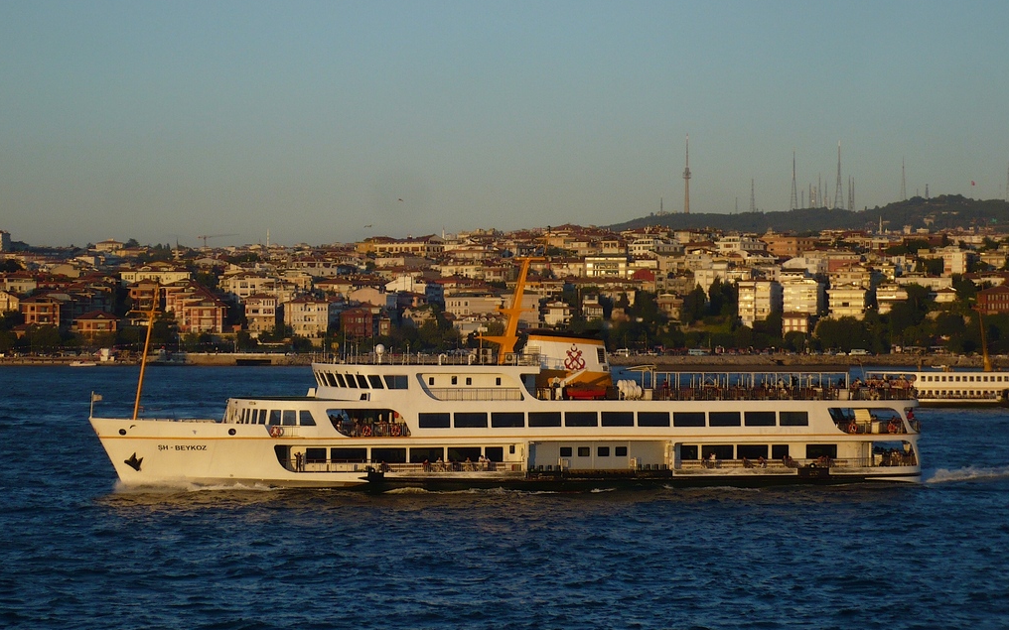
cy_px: 287
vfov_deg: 11.9
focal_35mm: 110
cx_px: 505
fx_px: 3025
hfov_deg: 18.9
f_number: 4.9
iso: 100
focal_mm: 17
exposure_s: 1/320
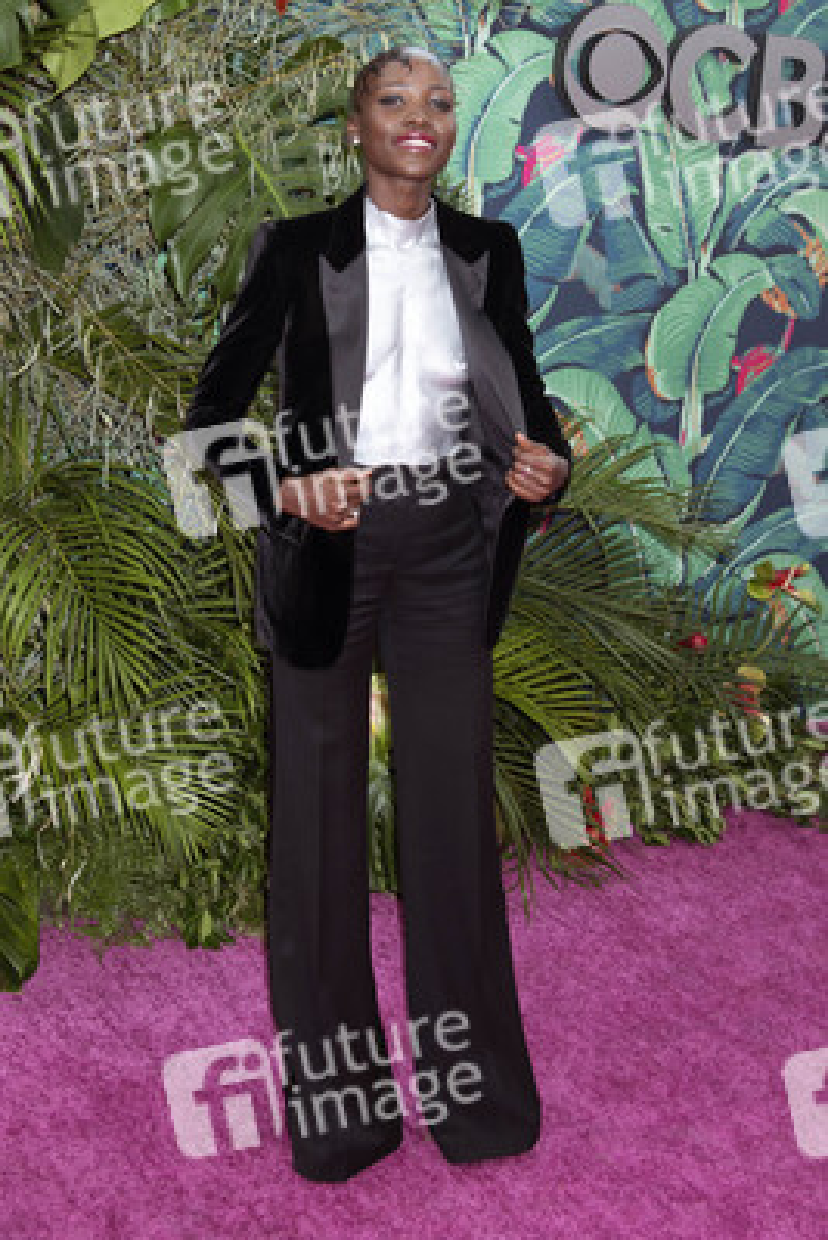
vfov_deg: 50.7
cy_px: 620
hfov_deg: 35.1
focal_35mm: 38
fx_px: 1310
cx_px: 414
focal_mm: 38
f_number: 5.6
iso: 320
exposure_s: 1/200
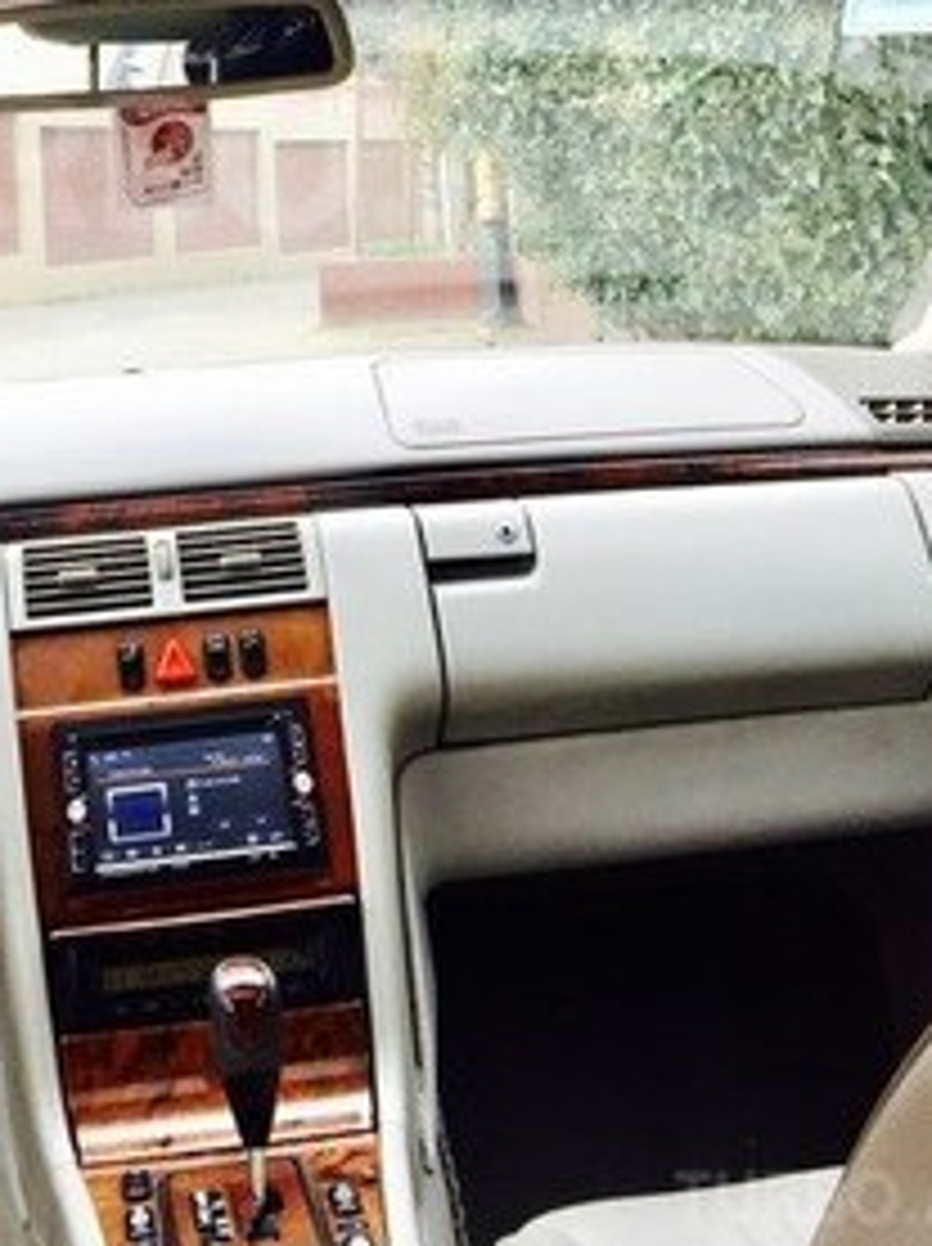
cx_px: 198
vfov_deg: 35.1
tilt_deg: +0.3
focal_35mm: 52
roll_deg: +2.2
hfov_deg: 27.5
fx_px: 1871
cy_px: 162
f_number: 2.2
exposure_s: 1/50
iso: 32
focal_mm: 4.15
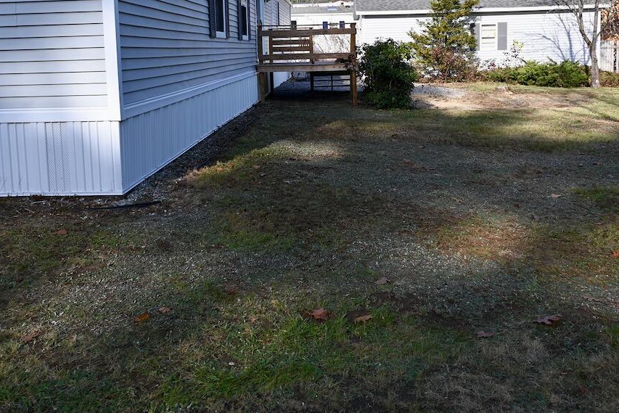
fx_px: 619
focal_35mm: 36
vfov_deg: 36.1
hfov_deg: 53.1
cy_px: 108
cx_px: 298
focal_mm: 24
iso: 100
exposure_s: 1/200
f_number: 7.1
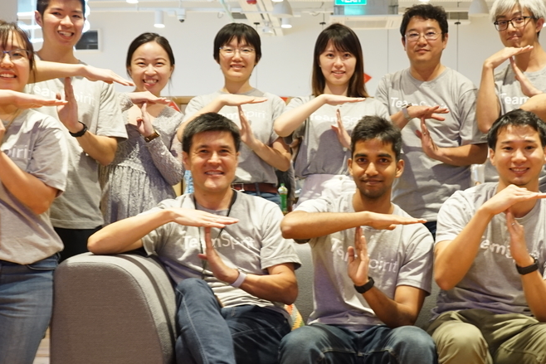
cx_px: 334
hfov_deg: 32.3
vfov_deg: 21.9
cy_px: 226
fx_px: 940
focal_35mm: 62
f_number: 5.6
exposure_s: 1/13
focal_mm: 34
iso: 1000
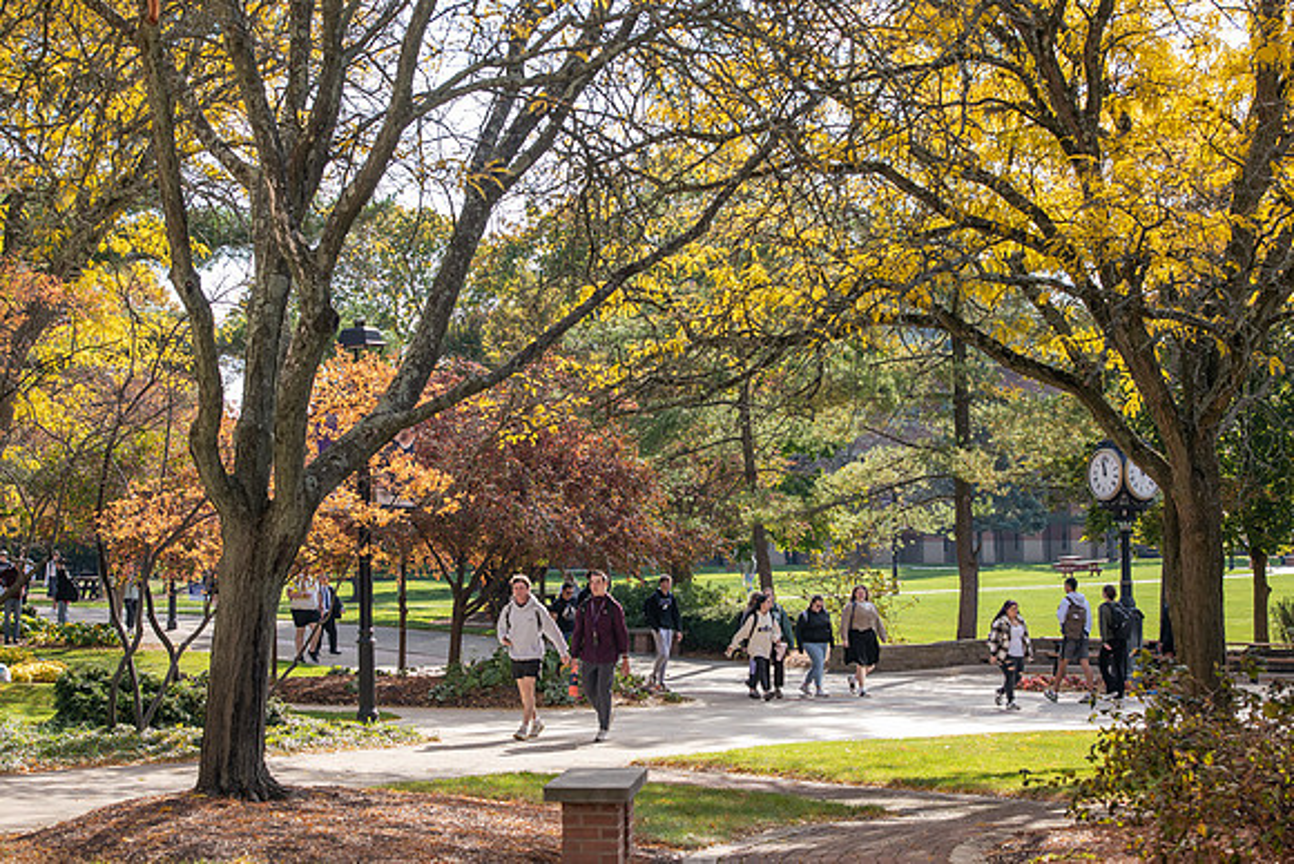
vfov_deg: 19.5
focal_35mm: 70
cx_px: 647
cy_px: 432
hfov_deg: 28.8
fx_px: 2517
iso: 250
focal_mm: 70
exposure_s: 1/320
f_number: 6.3
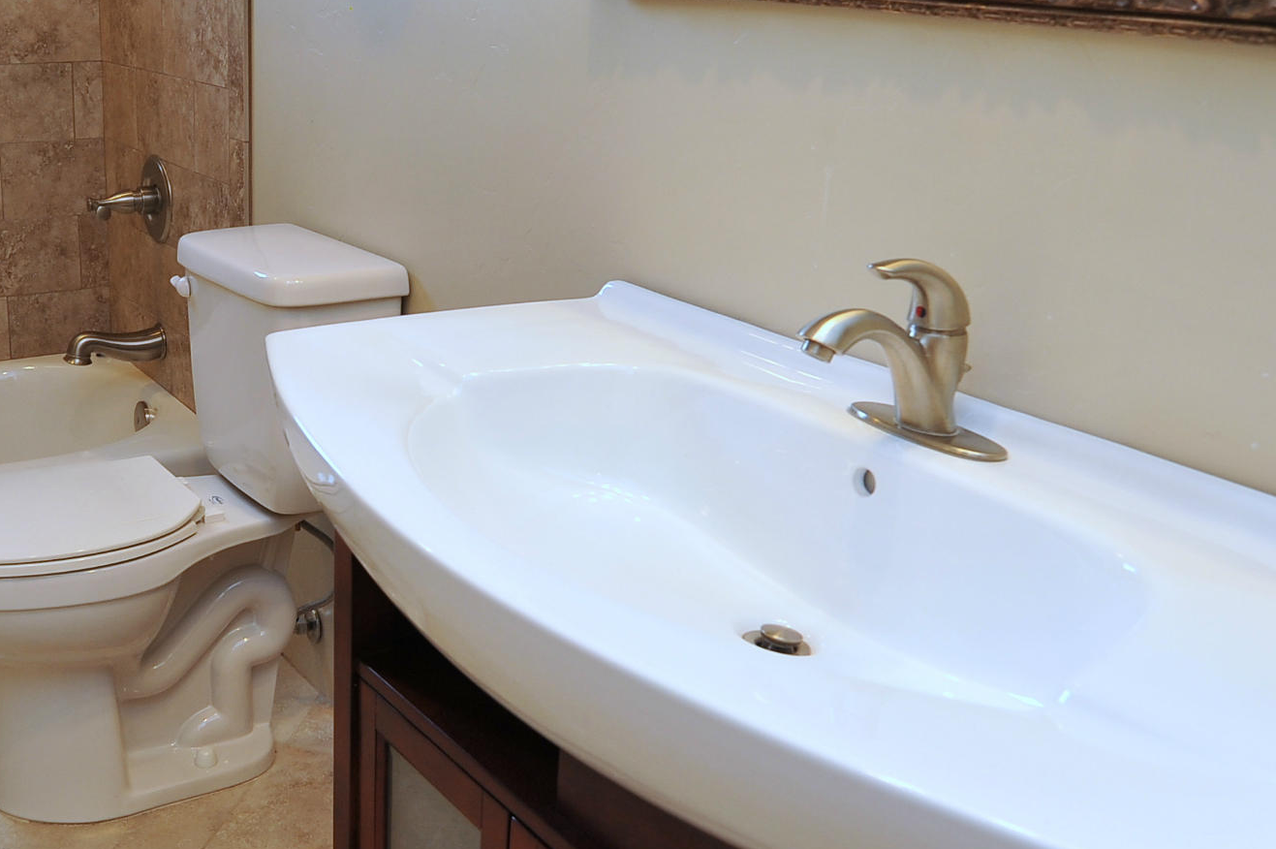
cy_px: 395
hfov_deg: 46.3
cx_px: 381
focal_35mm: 41
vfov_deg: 32.6
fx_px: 1452
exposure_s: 1/30
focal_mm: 18
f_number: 5.6
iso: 500
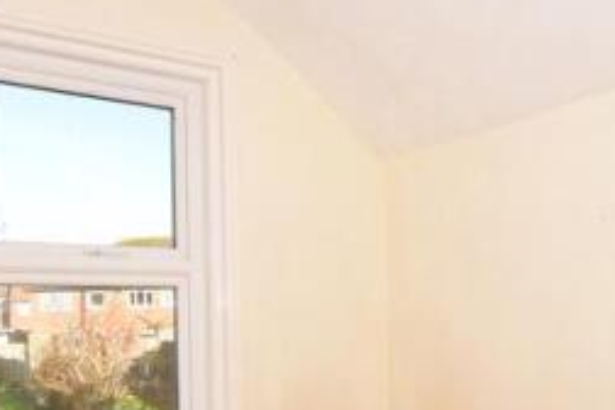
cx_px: 337
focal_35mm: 39
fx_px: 666
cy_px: 326
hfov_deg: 49.5
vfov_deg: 33.3
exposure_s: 1/200
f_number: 11
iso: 400
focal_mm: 10
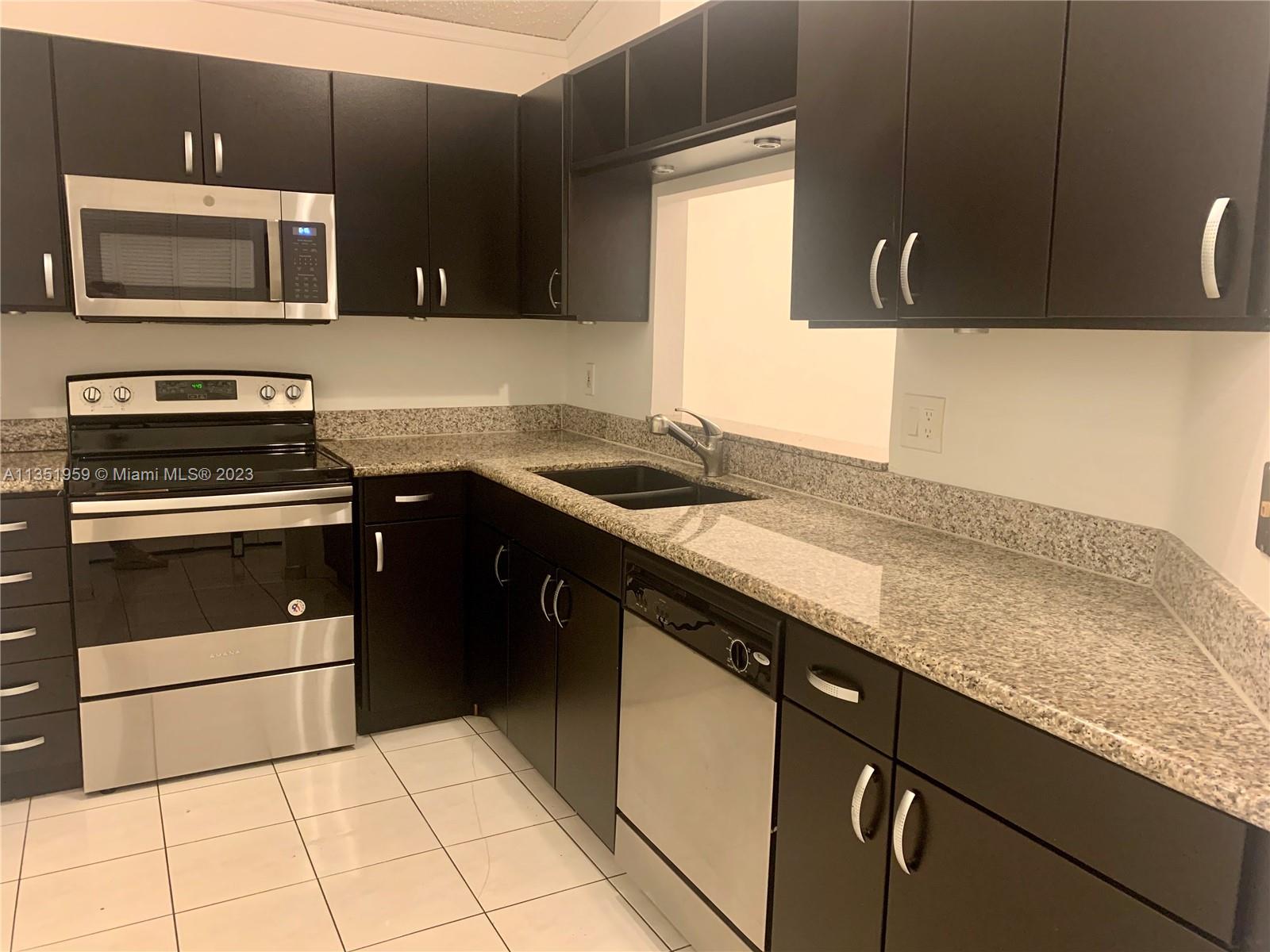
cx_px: 635
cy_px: 476
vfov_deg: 53.1
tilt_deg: -9.0
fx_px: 954
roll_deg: -1.9
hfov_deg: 67.3
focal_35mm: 26
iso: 320
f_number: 1.8
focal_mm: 4.25
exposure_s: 1/40
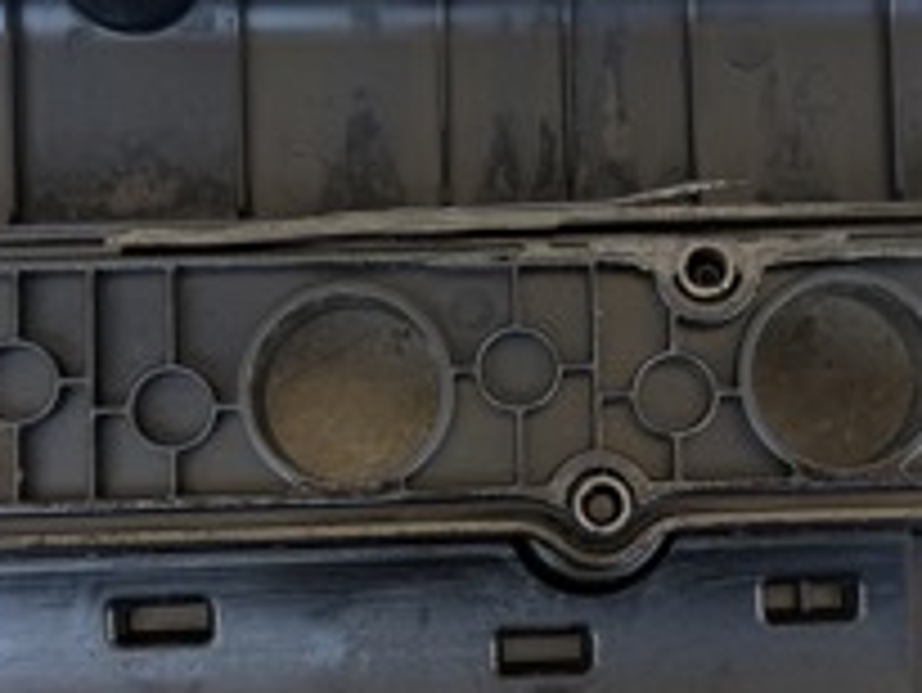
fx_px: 1999
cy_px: 346
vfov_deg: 19.7
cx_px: 580
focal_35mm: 75
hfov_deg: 25.9
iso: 80
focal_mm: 6.76
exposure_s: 1/121
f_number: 1.78
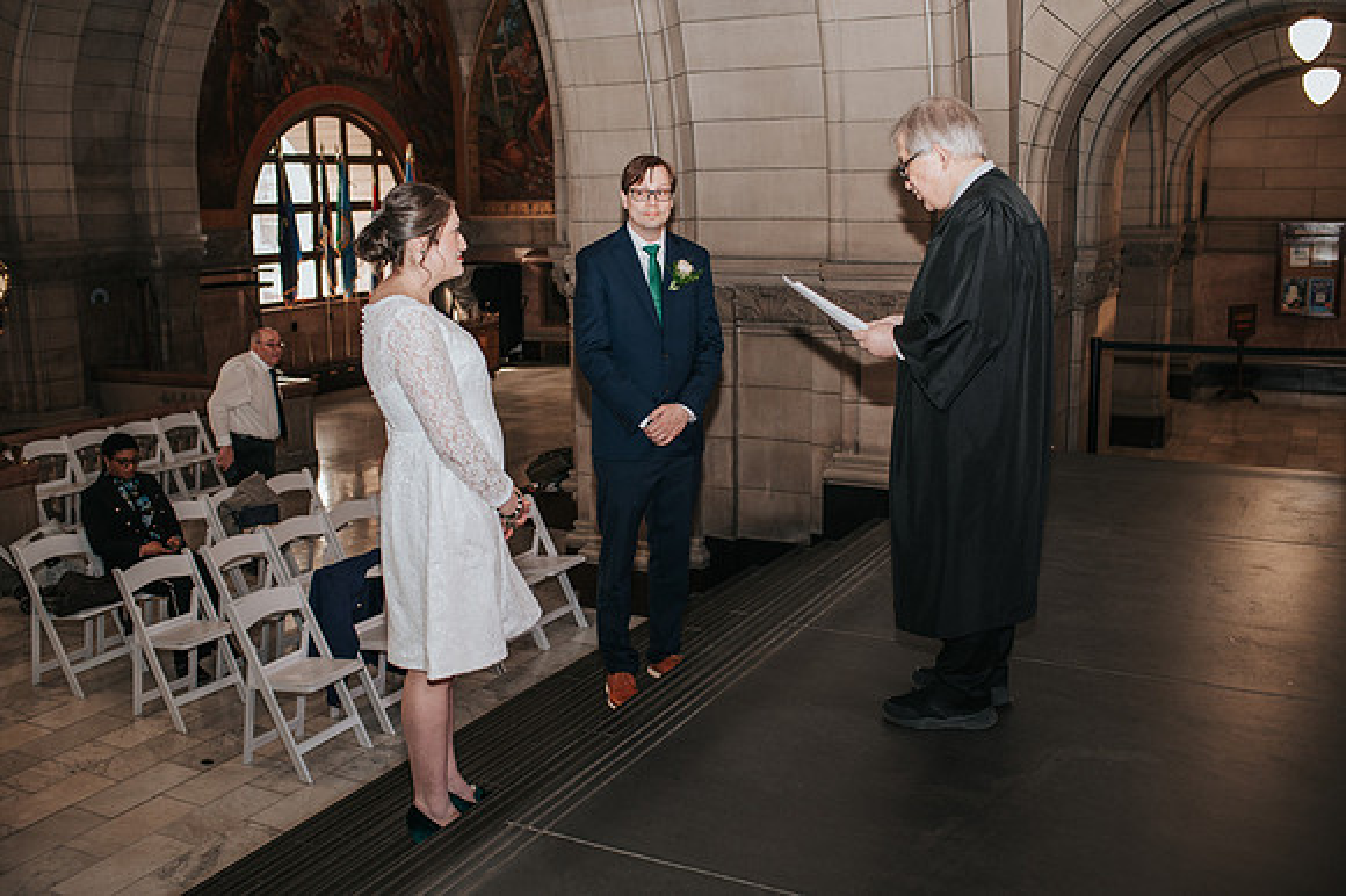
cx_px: 673
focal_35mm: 35
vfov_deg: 37.8
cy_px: 448
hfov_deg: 54.5
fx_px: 1308
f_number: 2.8
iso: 1000
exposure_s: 1/200
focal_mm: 35
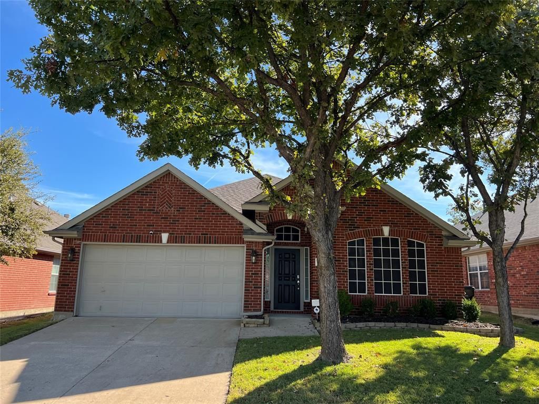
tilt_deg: +11.5
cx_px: 270
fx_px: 405
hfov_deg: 67.3
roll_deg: -1.6
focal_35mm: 26
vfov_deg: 53.1
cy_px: 202
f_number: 1.5
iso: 50
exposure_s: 1/1038
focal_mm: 5.7
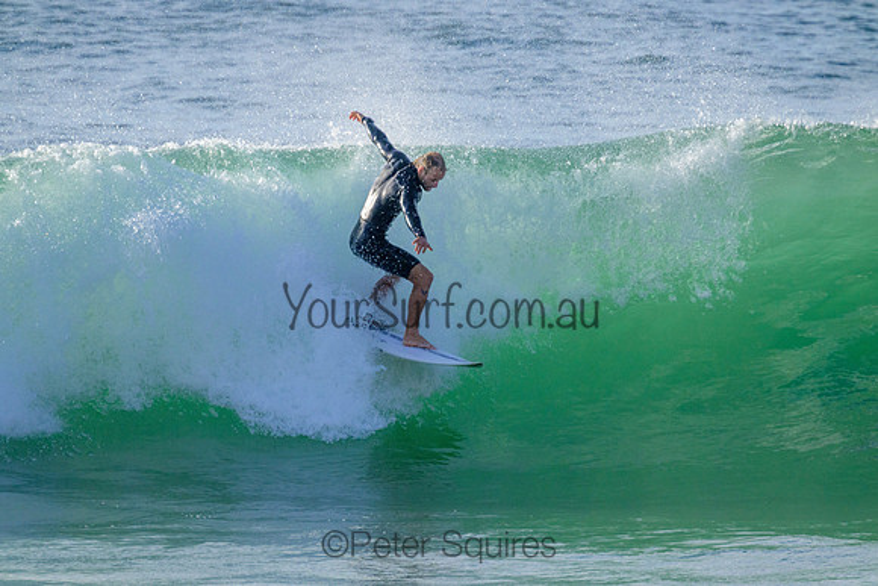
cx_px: 439
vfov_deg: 1.7
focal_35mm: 800
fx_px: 19515
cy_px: 293
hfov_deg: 2.6
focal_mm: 800
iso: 1250
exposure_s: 1/2000
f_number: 11
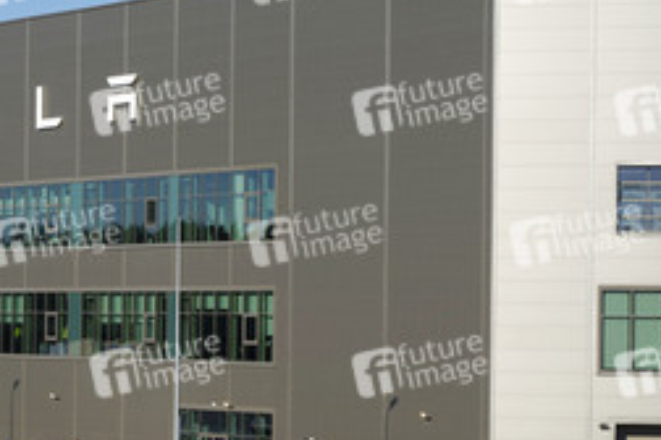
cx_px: 88
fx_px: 2460
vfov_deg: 10.2
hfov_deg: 15.2
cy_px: 301
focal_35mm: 134
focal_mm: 75
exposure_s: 1/400
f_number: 9
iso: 100
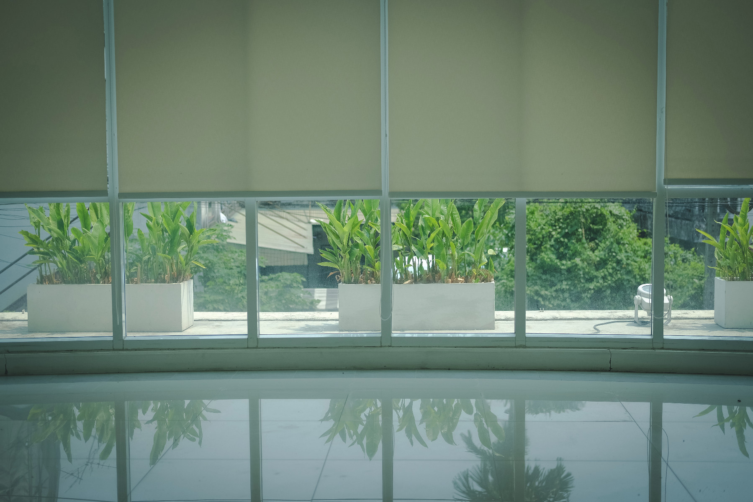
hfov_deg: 37.5
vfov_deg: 25.5
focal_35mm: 53
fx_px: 1109
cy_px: 251
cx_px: 376
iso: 200
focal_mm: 35
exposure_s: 1/2000
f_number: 2
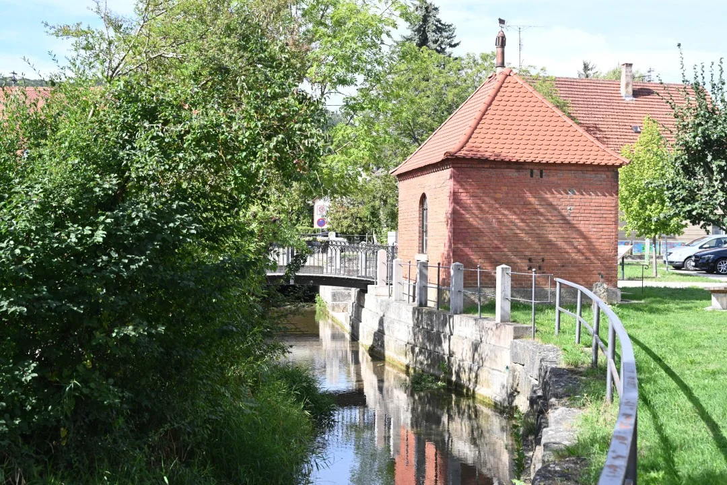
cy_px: 242
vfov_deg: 29.2
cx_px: 364
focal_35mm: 46
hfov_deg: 42.7
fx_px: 929
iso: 125
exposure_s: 1/250
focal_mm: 46
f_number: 5.6
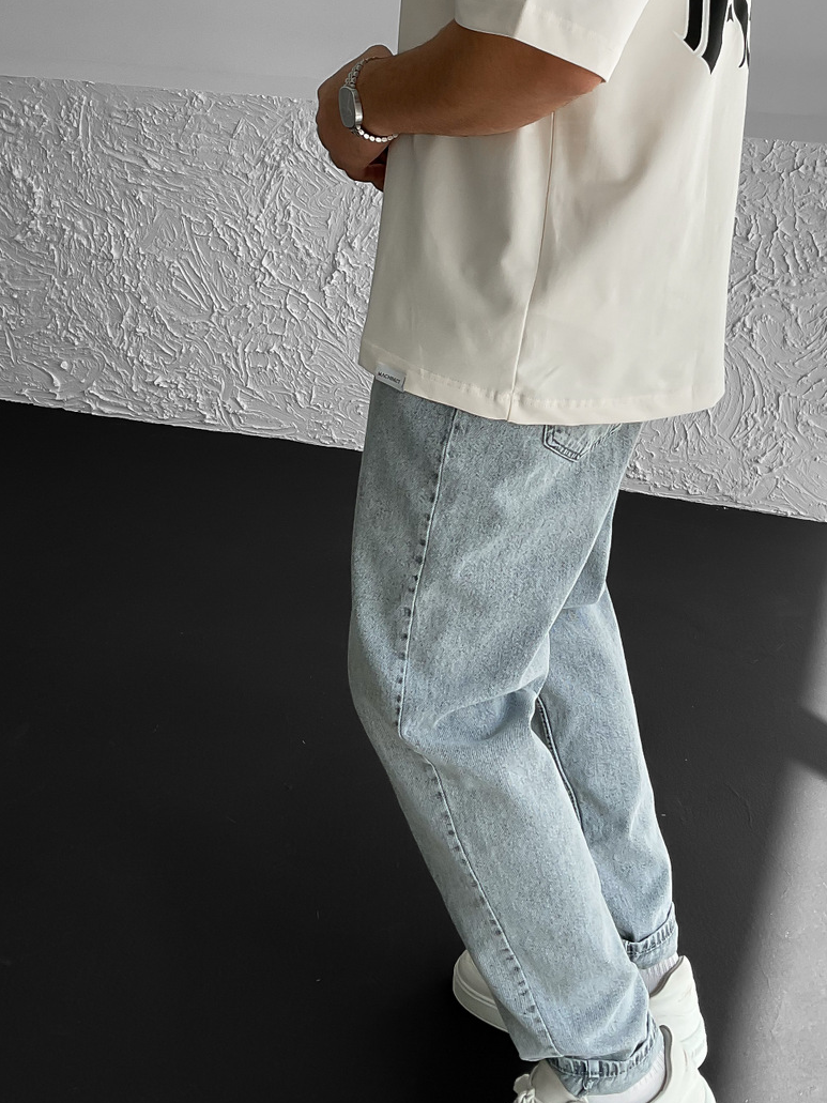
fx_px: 1434
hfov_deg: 31.9
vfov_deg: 41.0
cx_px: 546
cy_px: 296
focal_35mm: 45
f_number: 1.8
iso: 16
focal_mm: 3
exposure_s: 1/350
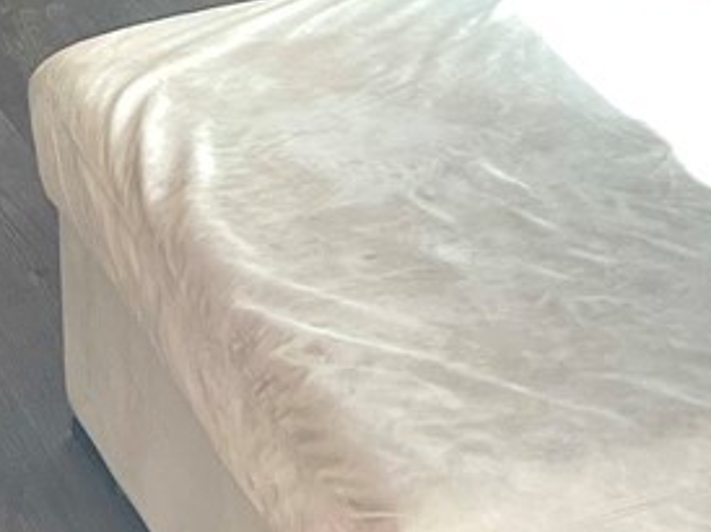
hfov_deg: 12.9
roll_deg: +0.6
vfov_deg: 8.8
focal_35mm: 152
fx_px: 3119
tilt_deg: -5.3
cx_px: 646
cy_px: -753
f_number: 1.5
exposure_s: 1/121
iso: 100
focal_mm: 5.7
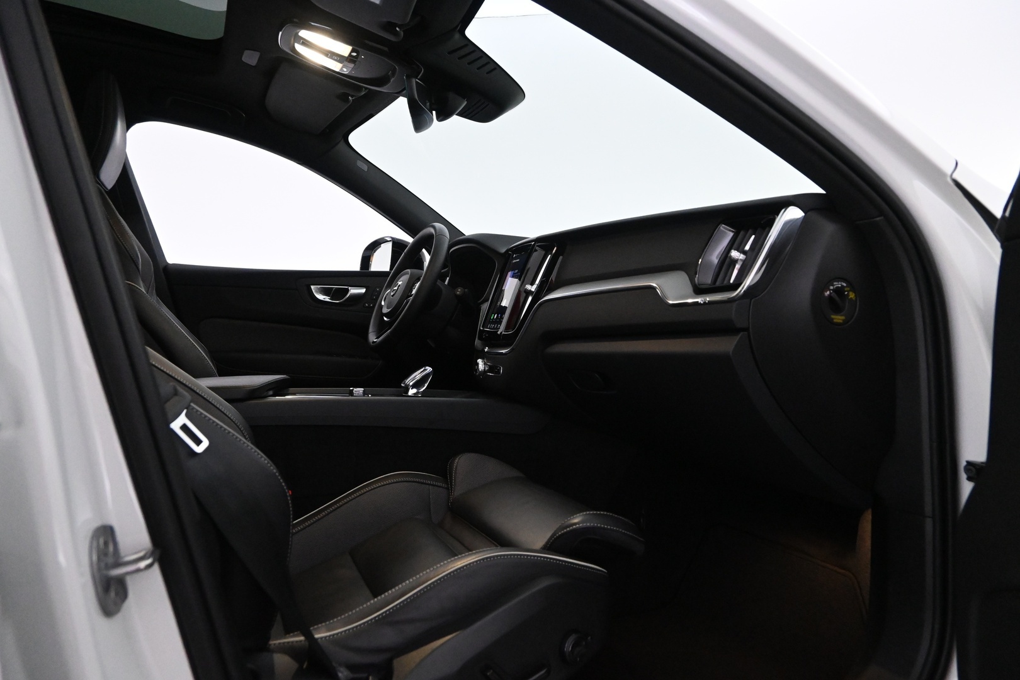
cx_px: 510
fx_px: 680
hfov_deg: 73.7
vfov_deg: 53.1
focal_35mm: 24
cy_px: 340
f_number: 4.5
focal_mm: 16
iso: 5000
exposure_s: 1/80
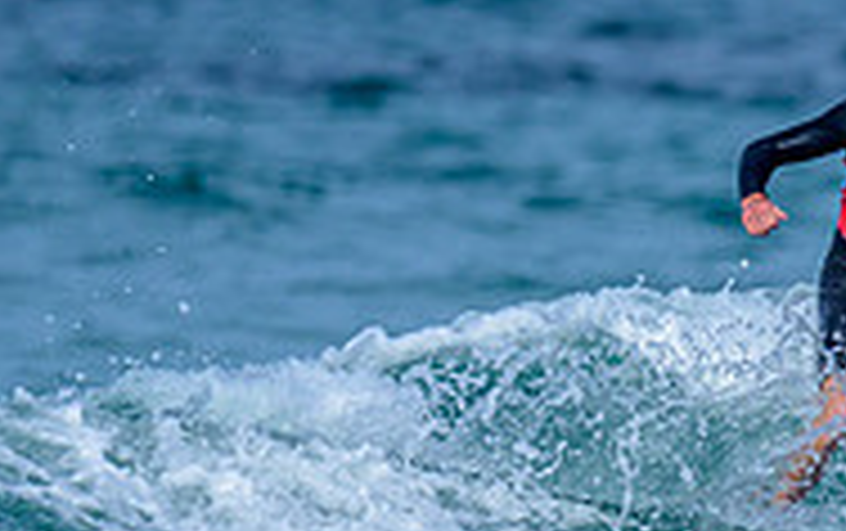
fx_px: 79801
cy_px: 473
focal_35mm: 3457
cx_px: 814
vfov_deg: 0.4
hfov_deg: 0.6
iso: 200
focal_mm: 800
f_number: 6.3
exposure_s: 1/2000
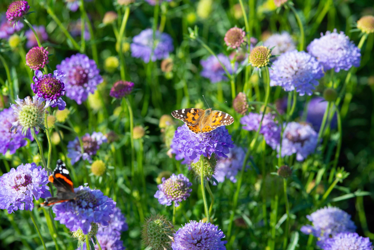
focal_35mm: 105
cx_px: 187
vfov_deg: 13.1
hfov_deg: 19.4
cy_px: 125
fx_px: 1091
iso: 100
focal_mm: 105
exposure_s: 1/200
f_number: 7.1
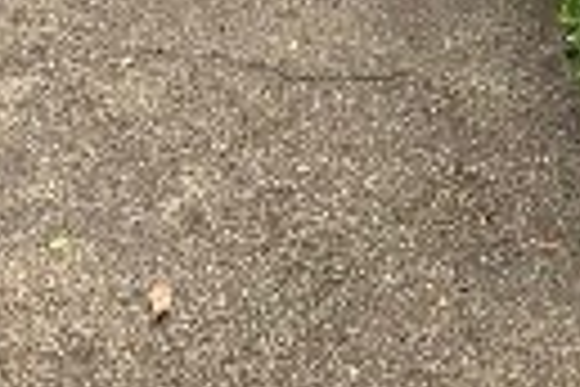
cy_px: -657
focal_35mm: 161
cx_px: 40
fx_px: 2594
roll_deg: +0.1
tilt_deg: -10.5
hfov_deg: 12.6
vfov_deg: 7.7
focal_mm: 4.25
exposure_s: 1/384
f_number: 1.8
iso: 25
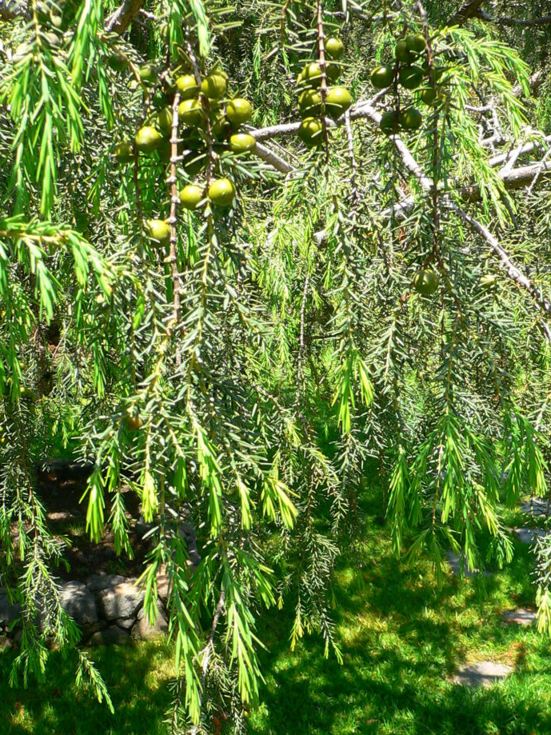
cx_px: 273
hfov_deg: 36.8
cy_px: 349
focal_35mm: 39
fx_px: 828
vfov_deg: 47.9
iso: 80
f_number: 4
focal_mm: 4.6
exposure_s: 1/160
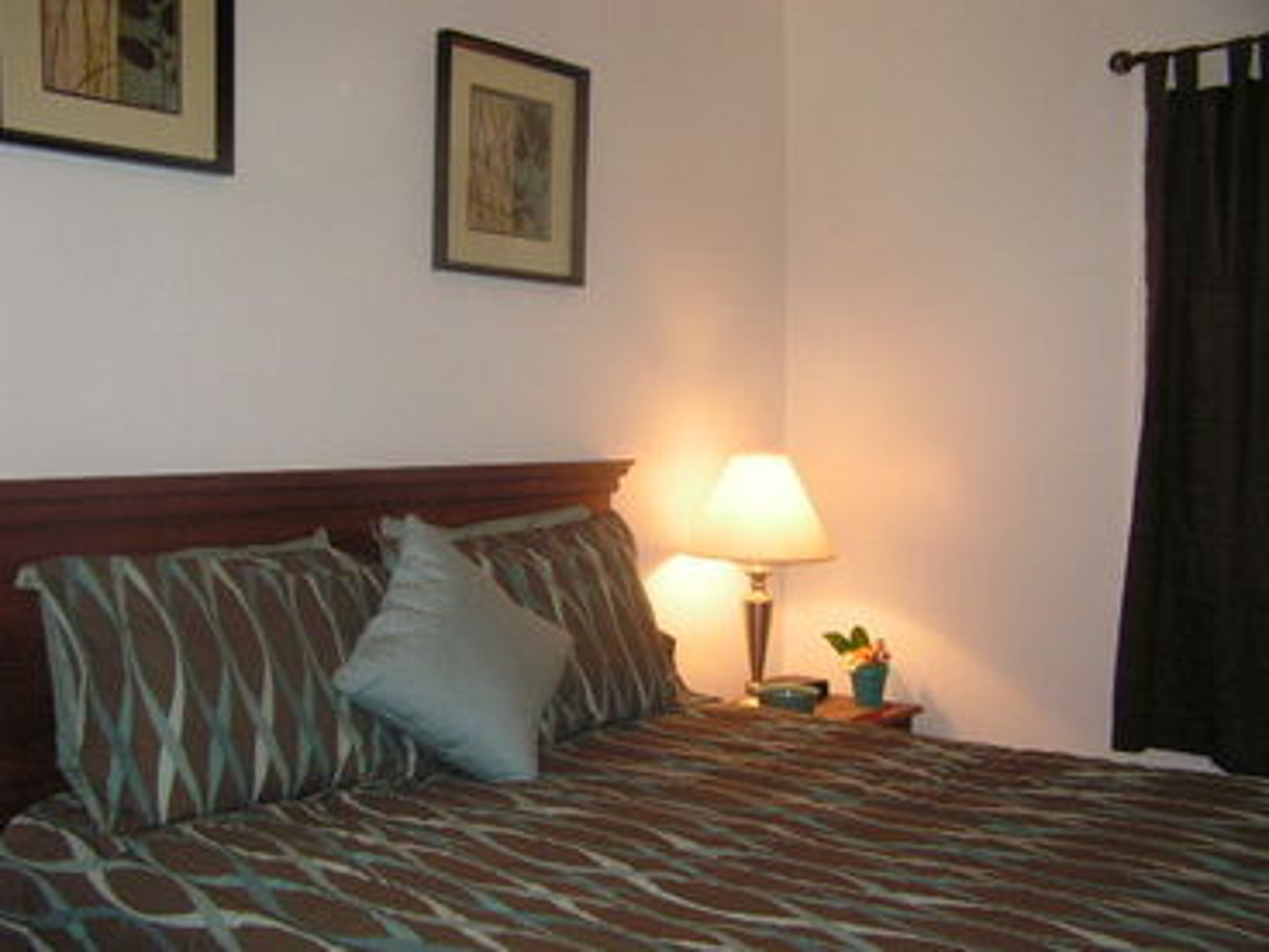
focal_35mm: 38
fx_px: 1393
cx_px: 634
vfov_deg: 37.7
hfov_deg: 49.0
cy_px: 476
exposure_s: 1/40
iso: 200
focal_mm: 6.3
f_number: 2.8
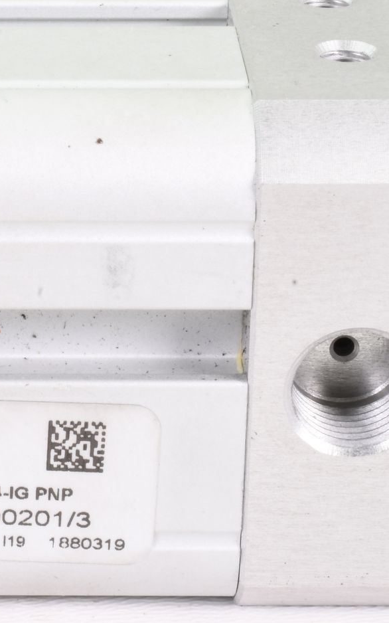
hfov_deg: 8.9
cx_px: -31
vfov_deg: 14.3
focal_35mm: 146
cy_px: 278
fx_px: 2477
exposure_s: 1/5
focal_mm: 42
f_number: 32
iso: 250
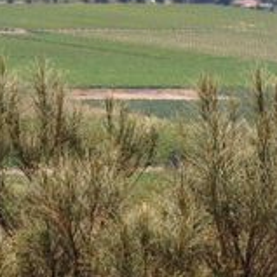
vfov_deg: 3.1
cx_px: -484
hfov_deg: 3.0
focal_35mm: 573
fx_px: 5188
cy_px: -49
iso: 200
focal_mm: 70
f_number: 10
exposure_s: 1/320
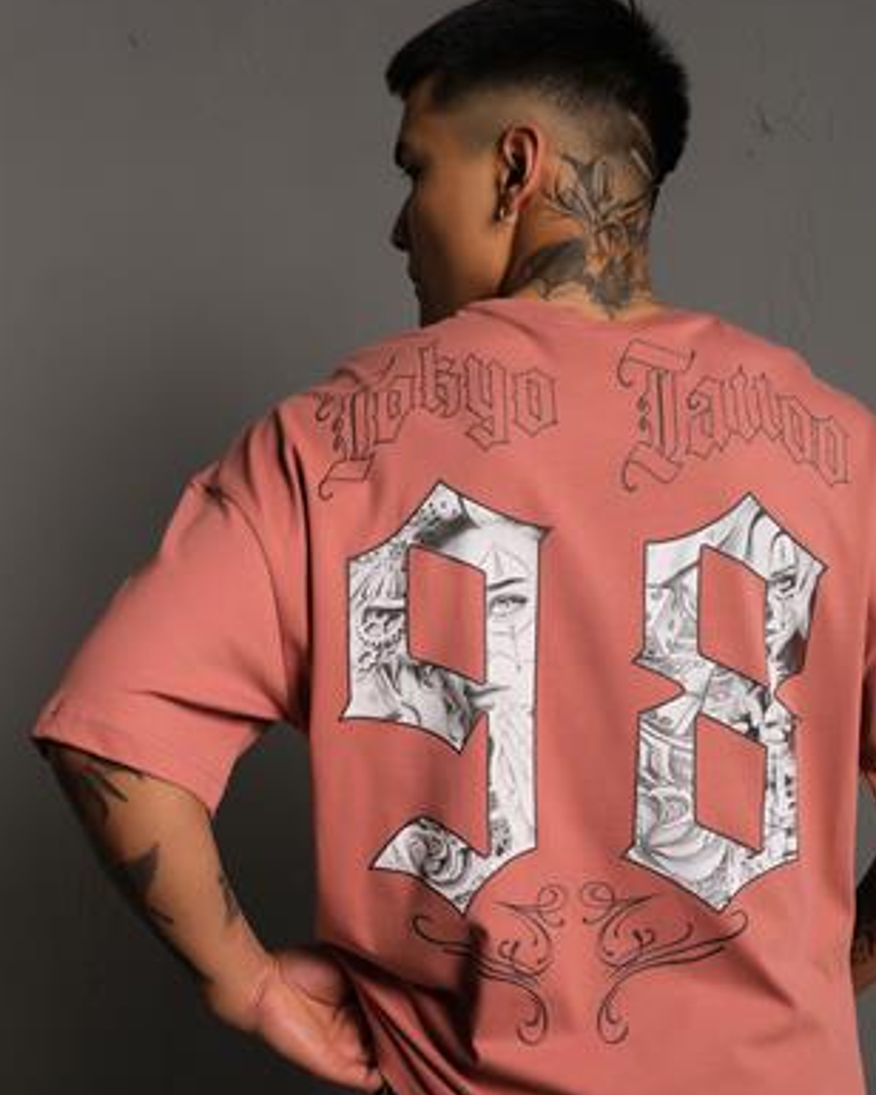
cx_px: 546
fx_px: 1523
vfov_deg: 39.4
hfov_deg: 31.9
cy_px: 633
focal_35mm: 47
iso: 160
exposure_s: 1/160
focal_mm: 22.3
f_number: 5
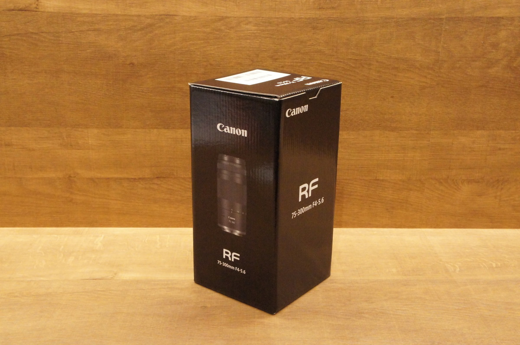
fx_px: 606
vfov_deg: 31.8
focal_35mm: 42
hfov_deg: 46.4
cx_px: 260
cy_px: 172
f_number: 11
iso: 6400
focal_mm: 28
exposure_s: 1/125
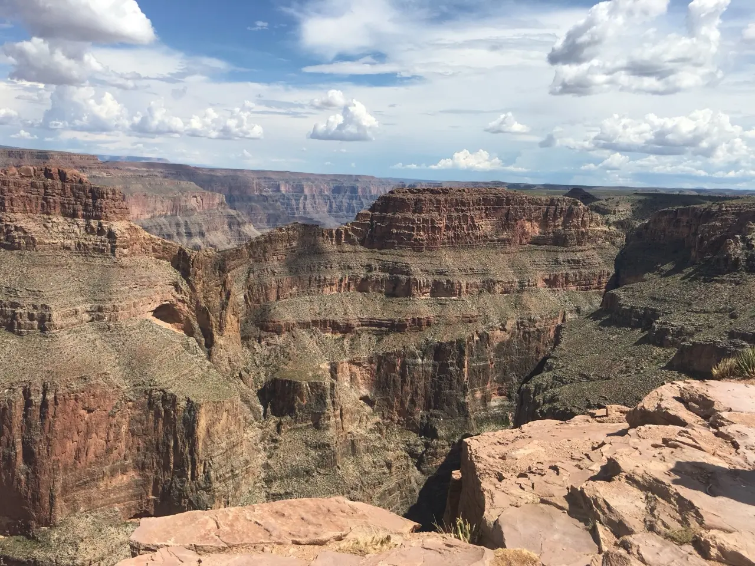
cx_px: 378
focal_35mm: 29
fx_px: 633
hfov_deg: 61.7
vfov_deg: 48.2
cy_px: 283
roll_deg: -2.8
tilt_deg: -9.5
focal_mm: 4.15
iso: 25
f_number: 2.2
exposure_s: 1/2262
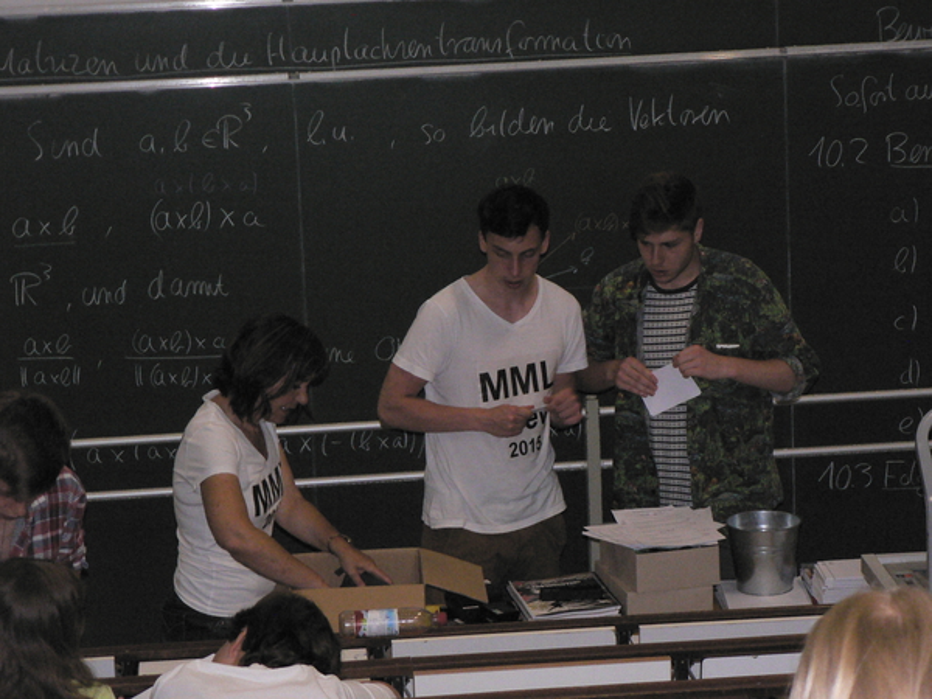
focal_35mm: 112
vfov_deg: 13.2
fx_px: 3015
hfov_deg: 17.6
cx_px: 466
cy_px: 350
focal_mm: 18.6
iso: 400
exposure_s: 1/60
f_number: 3.2
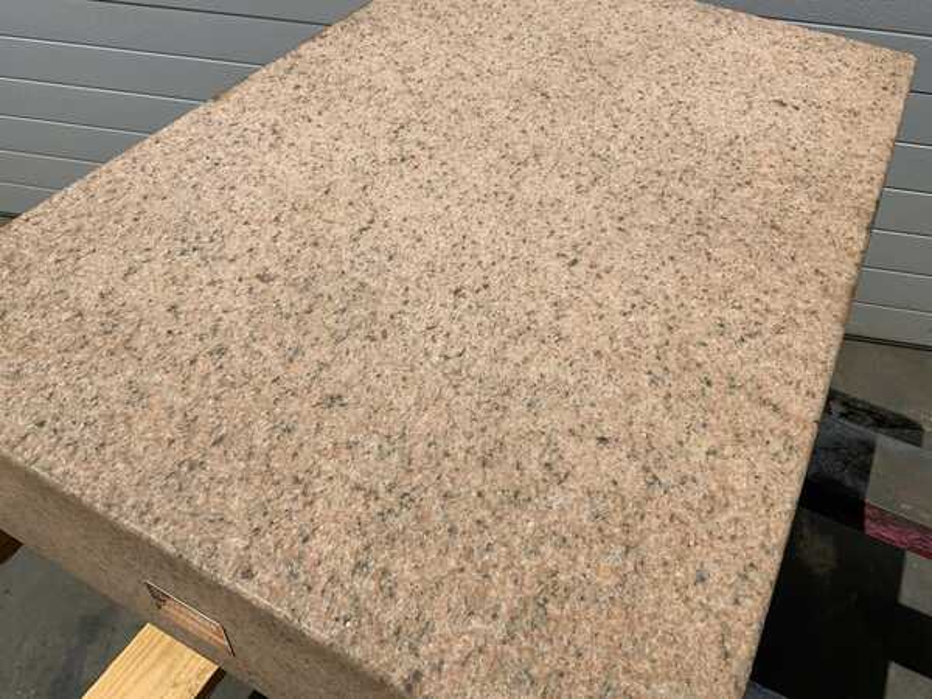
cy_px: 350
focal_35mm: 29
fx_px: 781
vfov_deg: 48.2
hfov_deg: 61.7
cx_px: 466
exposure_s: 1/5263
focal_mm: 3
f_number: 1.8
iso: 20
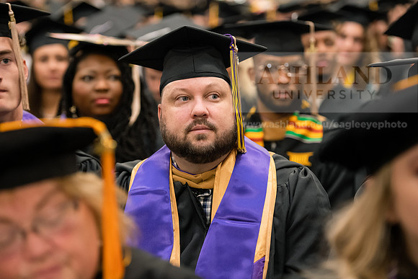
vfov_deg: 12.5
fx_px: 1277
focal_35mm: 110
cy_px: 140
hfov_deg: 18.6
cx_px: 209
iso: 3200
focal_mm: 110
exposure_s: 1/200
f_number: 3.2
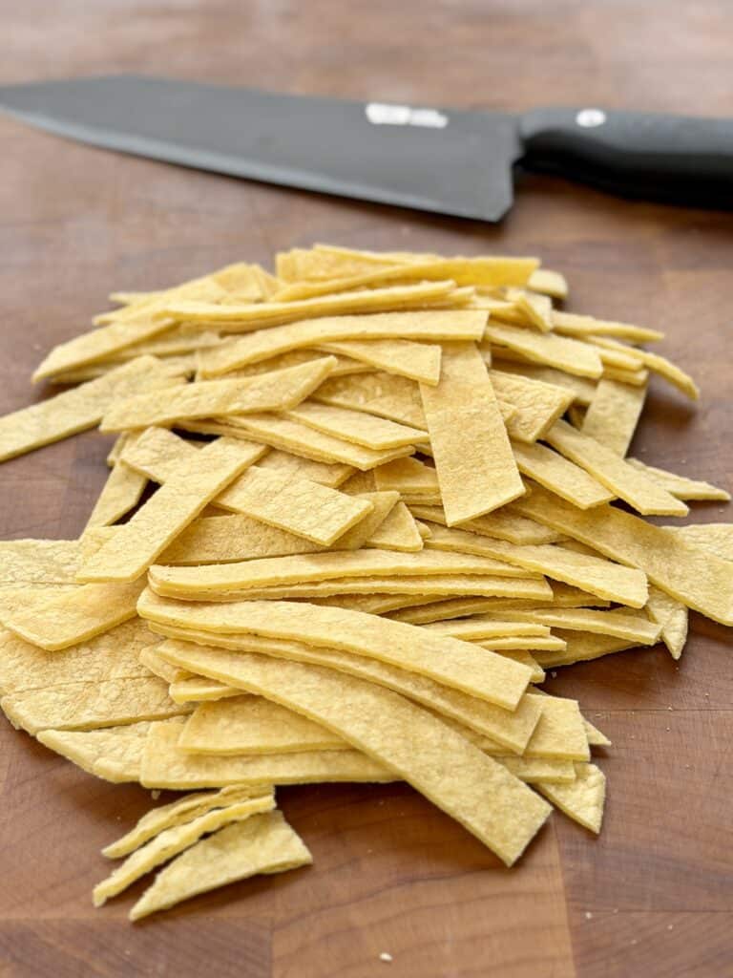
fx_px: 1355
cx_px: 366
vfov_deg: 39.7
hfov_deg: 30.3
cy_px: 489
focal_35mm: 48
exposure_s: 1/962
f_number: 1.78
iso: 64
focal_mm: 6.76
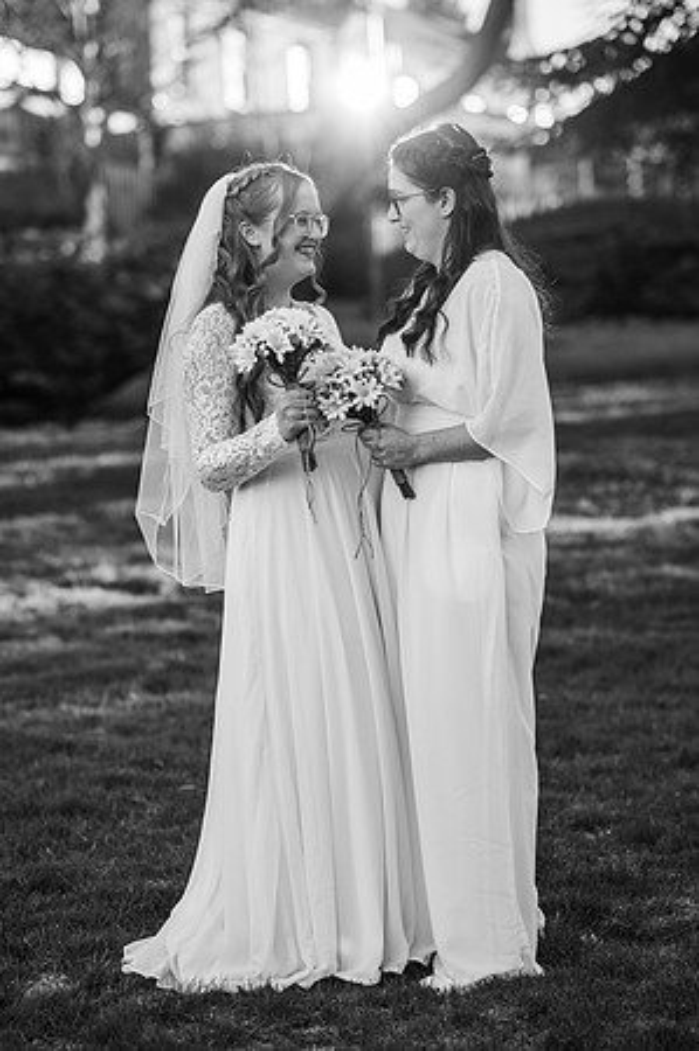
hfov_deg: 16.0
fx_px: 2481
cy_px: 526
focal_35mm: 85
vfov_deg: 23.9
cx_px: 350
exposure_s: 1/1000
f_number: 2.5
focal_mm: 85
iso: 100
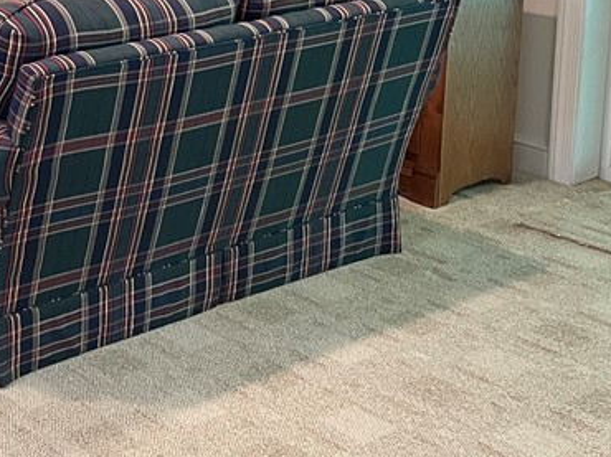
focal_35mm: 72
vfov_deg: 19.5
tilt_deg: -9.0
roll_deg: +1.0
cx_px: -140
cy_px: -58
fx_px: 1270
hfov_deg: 24.3
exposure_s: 1/60
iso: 320
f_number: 1.6
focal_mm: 4.2
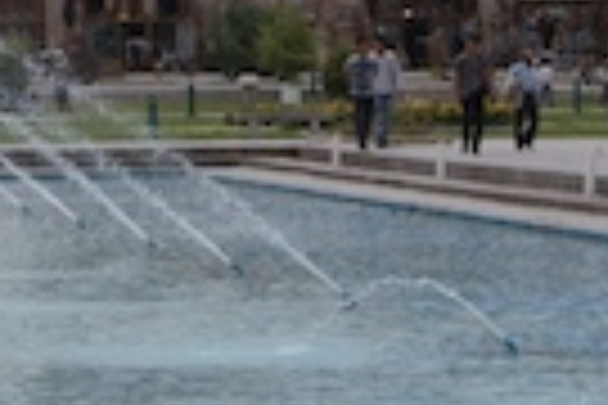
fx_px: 5393
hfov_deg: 6.4
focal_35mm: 319
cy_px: -104
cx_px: -185
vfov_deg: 4.3
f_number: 13
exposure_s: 1/500
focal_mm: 45
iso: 200
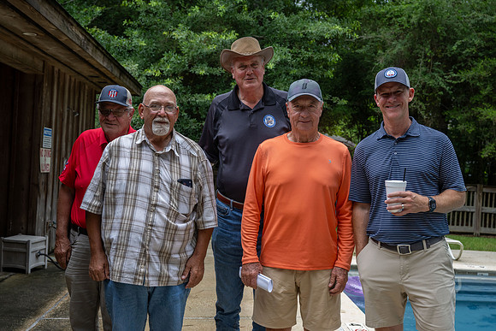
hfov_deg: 47.4
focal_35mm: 41
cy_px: 166
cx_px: 248
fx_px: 565
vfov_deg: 32.6
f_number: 5
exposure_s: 1/100
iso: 640
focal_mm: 41
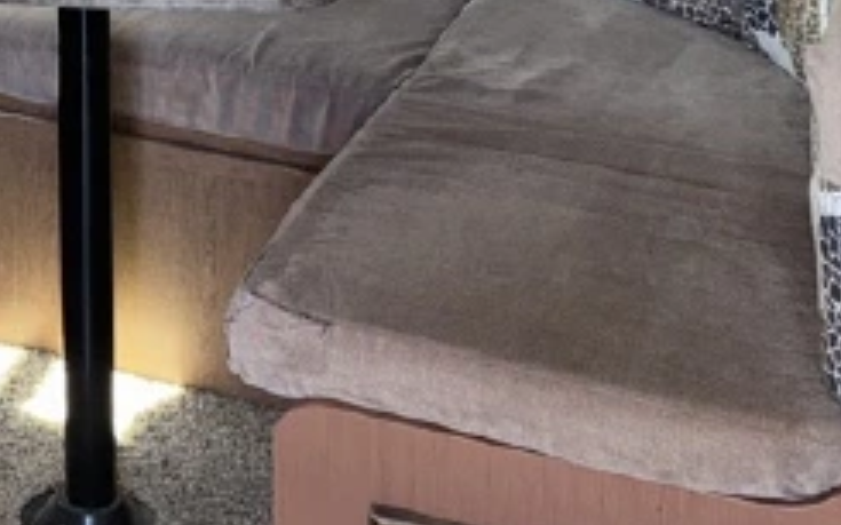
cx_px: -58
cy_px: -295
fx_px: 1902
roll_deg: +2.4
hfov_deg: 23.6
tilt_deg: -15.7
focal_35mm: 83
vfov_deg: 14.5
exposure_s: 1/28
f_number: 1.78
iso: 80
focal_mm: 6.76
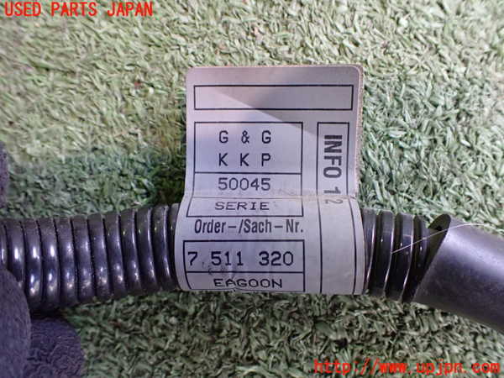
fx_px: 437
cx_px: 252
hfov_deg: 60.0
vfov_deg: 46.8
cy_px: 189
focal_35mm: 30
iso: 800
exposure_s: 1/60
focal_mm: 5.4
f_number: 2.3
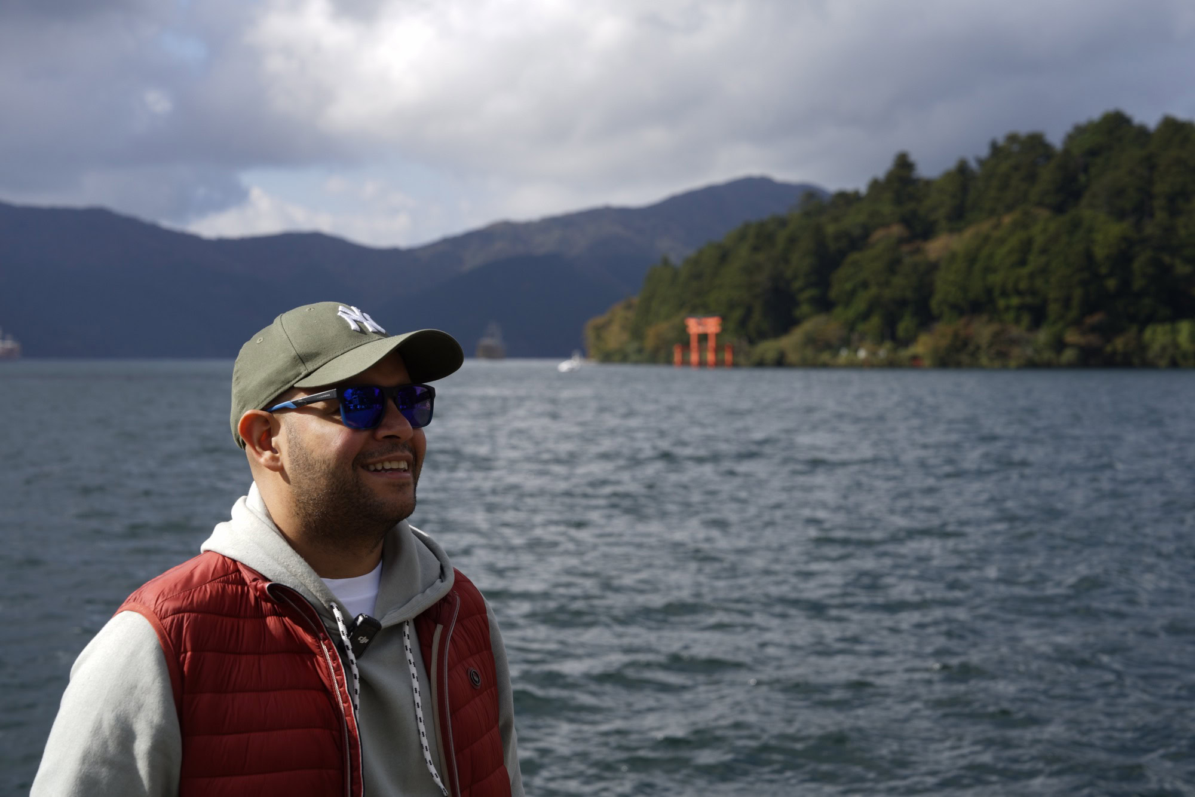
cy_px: 398
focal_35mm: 66
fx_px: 2190
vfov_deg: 20.6
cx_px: 598
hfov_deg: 30.5
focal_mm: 66
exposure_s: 1/250
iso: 64
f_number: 6.3
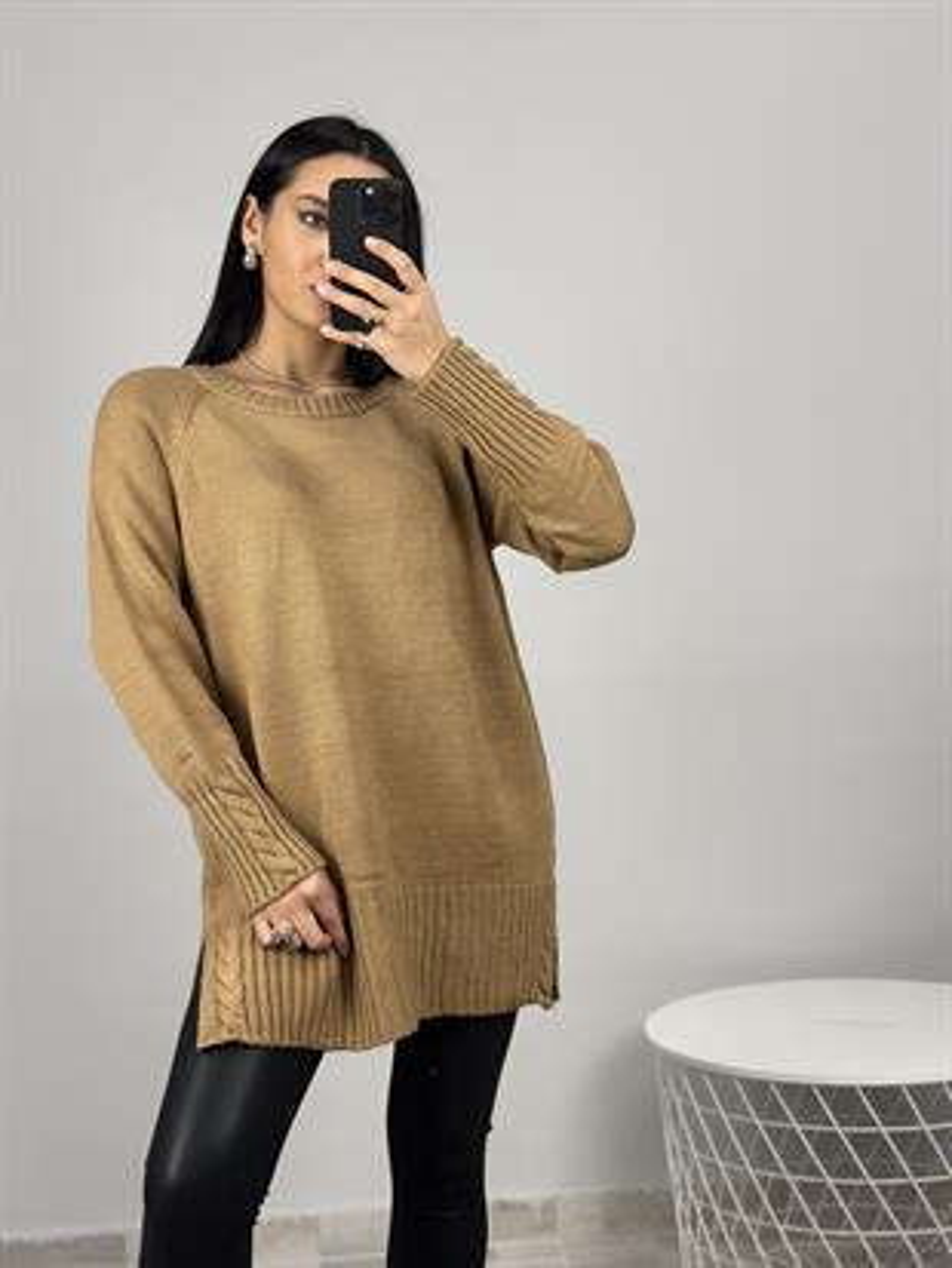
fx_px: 1759
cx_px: 476
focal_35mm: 48
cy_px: 634
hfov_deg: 30.3
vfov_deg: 39.6
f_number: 1.78
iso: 125
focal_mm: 6.86
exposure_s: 1/100
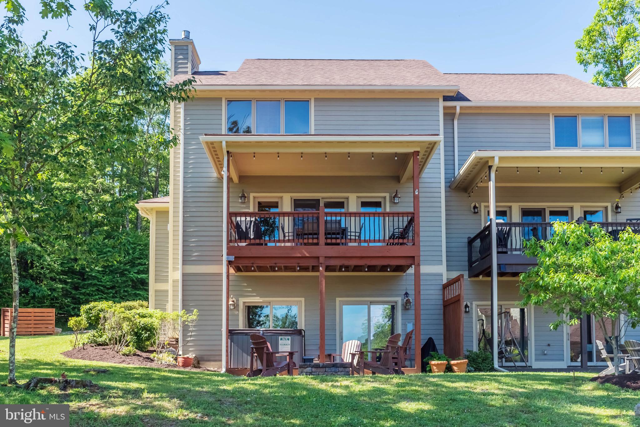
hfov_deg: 49.6
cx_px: 320
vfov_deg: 34.2
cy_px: 214
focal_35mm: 39
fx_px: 693
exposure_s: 1/250
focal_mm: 26
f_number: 8
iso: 320
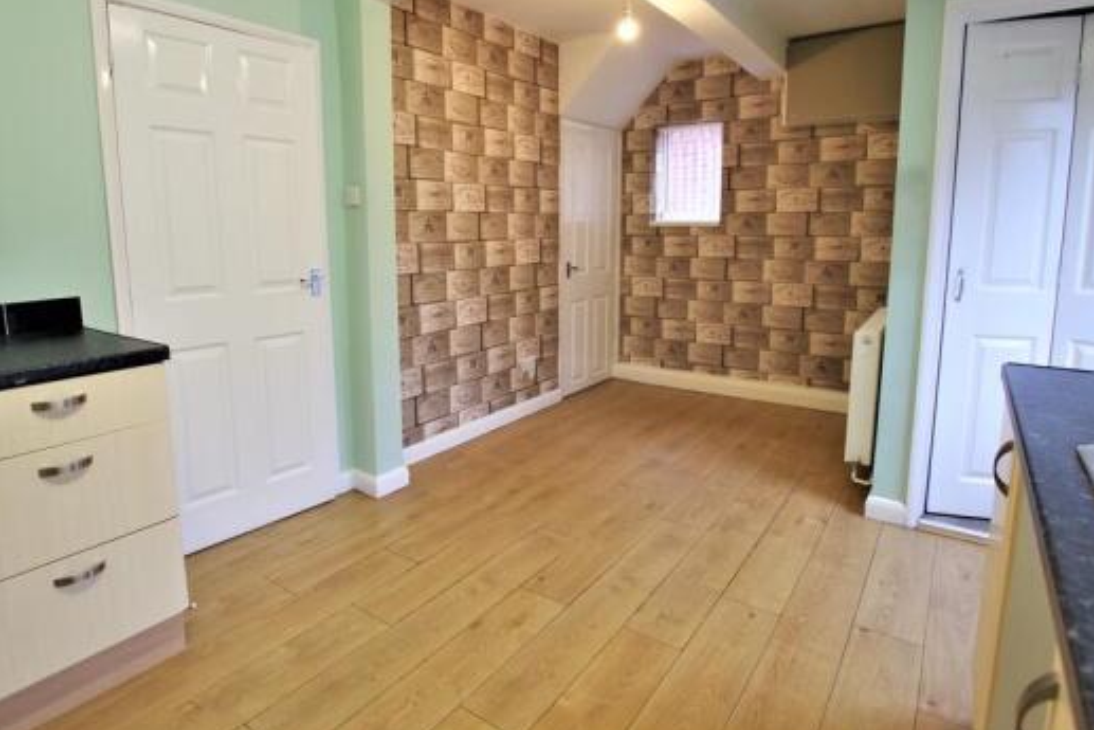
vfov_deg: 64.2
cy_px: 306
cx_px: 519
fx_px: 578
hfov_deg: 86.8
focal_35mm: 19
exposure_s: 1/25
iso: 200
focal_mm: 10
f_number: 3.5
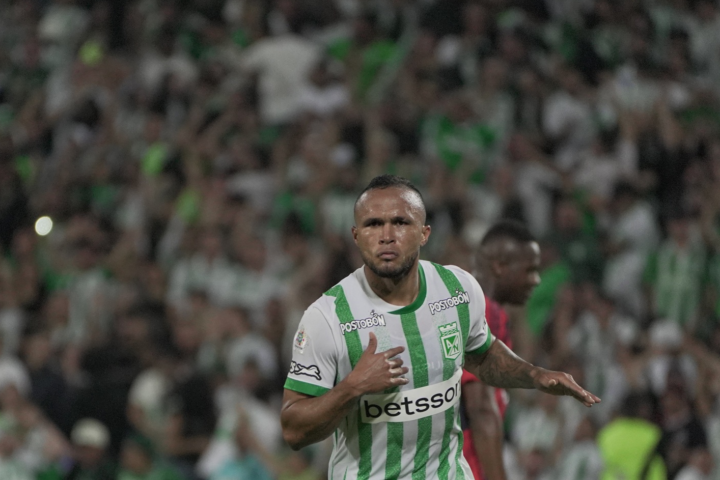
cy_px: 361
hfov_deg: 2.9
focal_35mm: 707
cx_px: 280
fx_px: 14140
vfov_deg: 1.9
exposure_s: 1/1250
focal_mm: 400
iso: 6400
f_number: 5.6
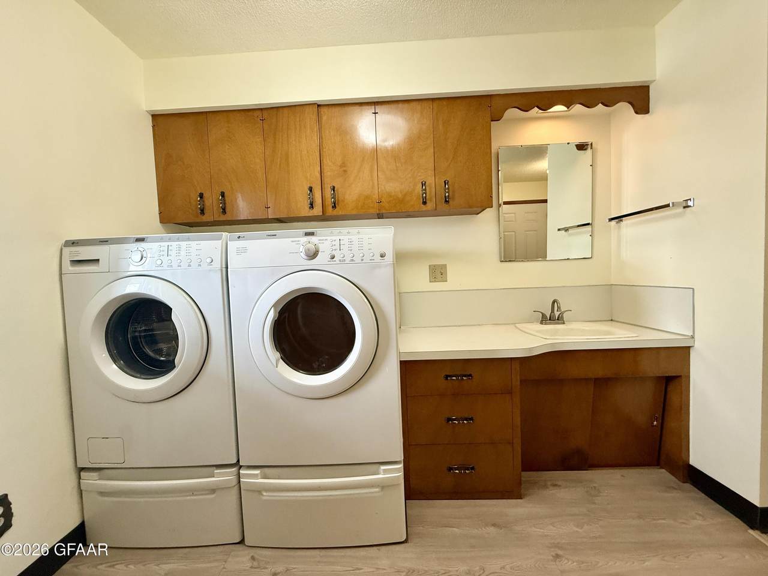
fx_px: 311
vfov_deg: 85.7
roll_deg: +2.2
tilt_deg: -2.2
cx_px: 384
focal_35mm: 14
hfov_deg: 102.1
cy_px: 288
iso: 200
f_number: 2.2
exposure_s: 1/60
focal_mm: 2.22
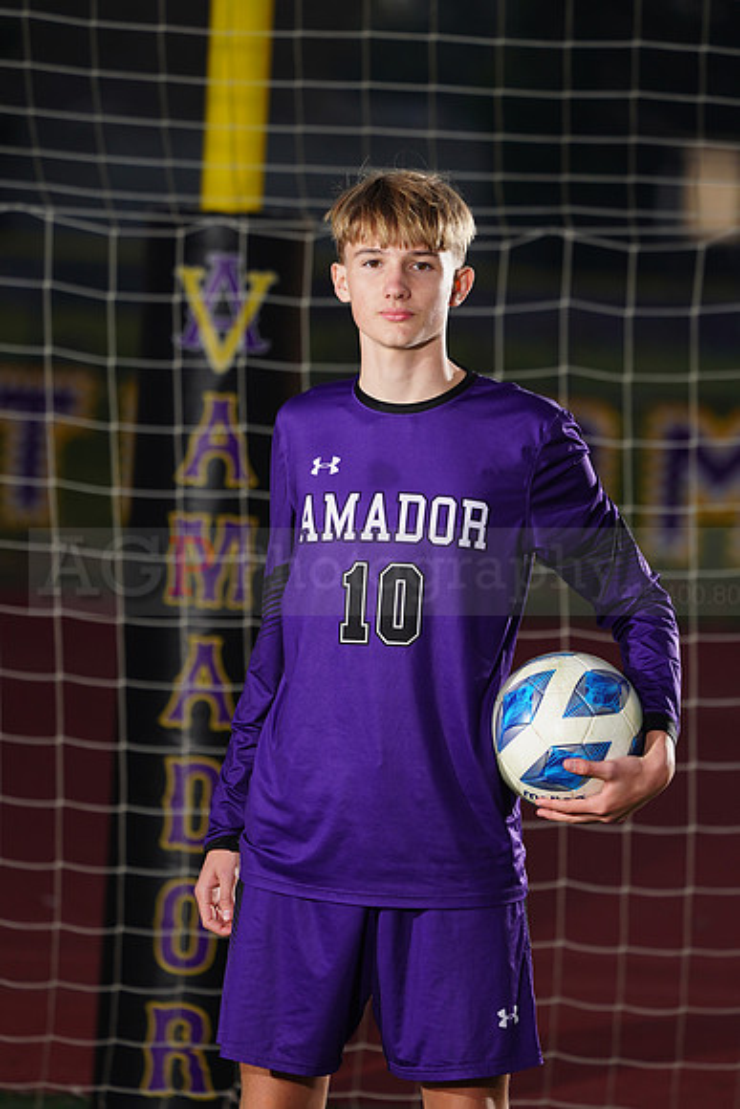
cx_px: 370
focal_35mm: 318
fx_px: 9798
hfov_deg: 4.3
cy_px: 554
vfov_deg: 6.5
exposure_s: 1/200
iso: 200
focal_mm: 318
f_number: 7.1
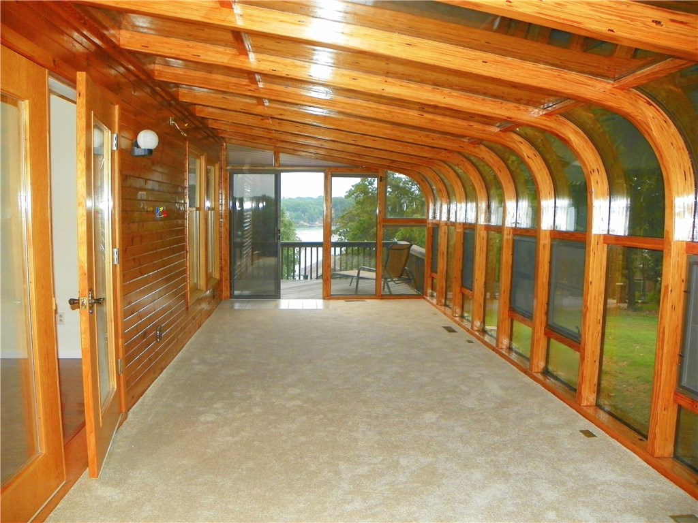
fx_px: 524
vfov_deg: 53.1
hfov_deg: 67.3
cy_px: 262
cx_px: 349
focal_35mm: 26
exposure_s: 1/30
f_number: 2.8
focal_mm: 4.6
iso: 200
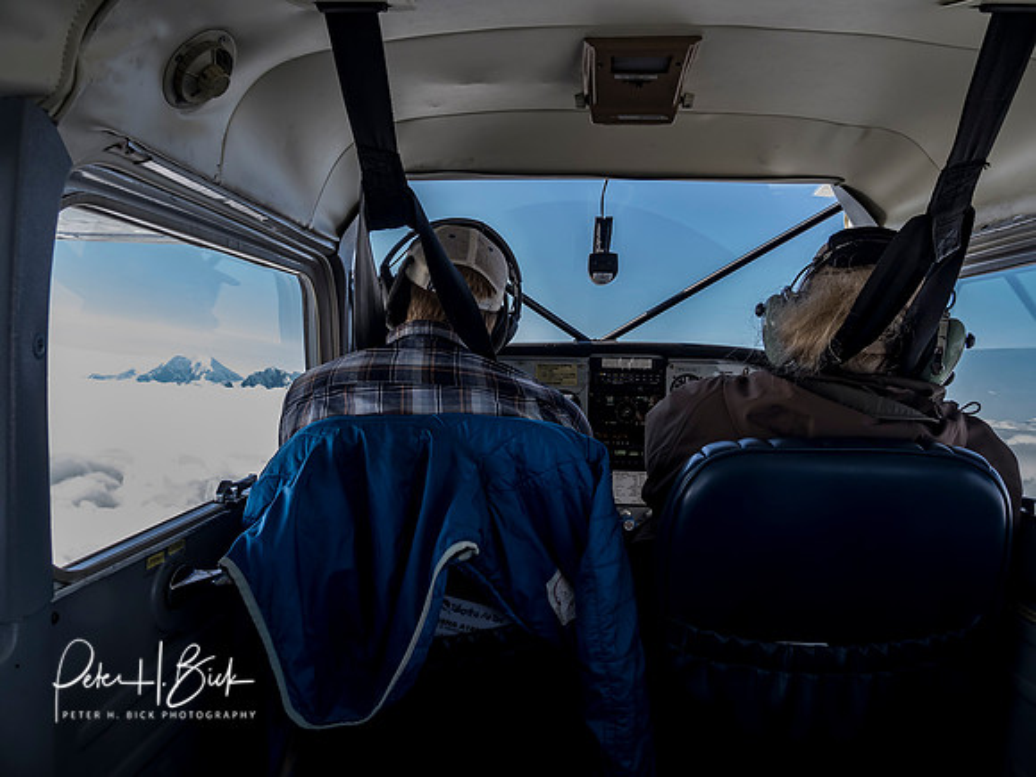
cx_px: 518
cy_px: 388
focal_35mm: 24
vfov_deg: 56.8
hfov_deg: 71.6
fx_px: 718
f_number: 7.1
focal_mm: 12
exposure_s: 1/250
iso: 400
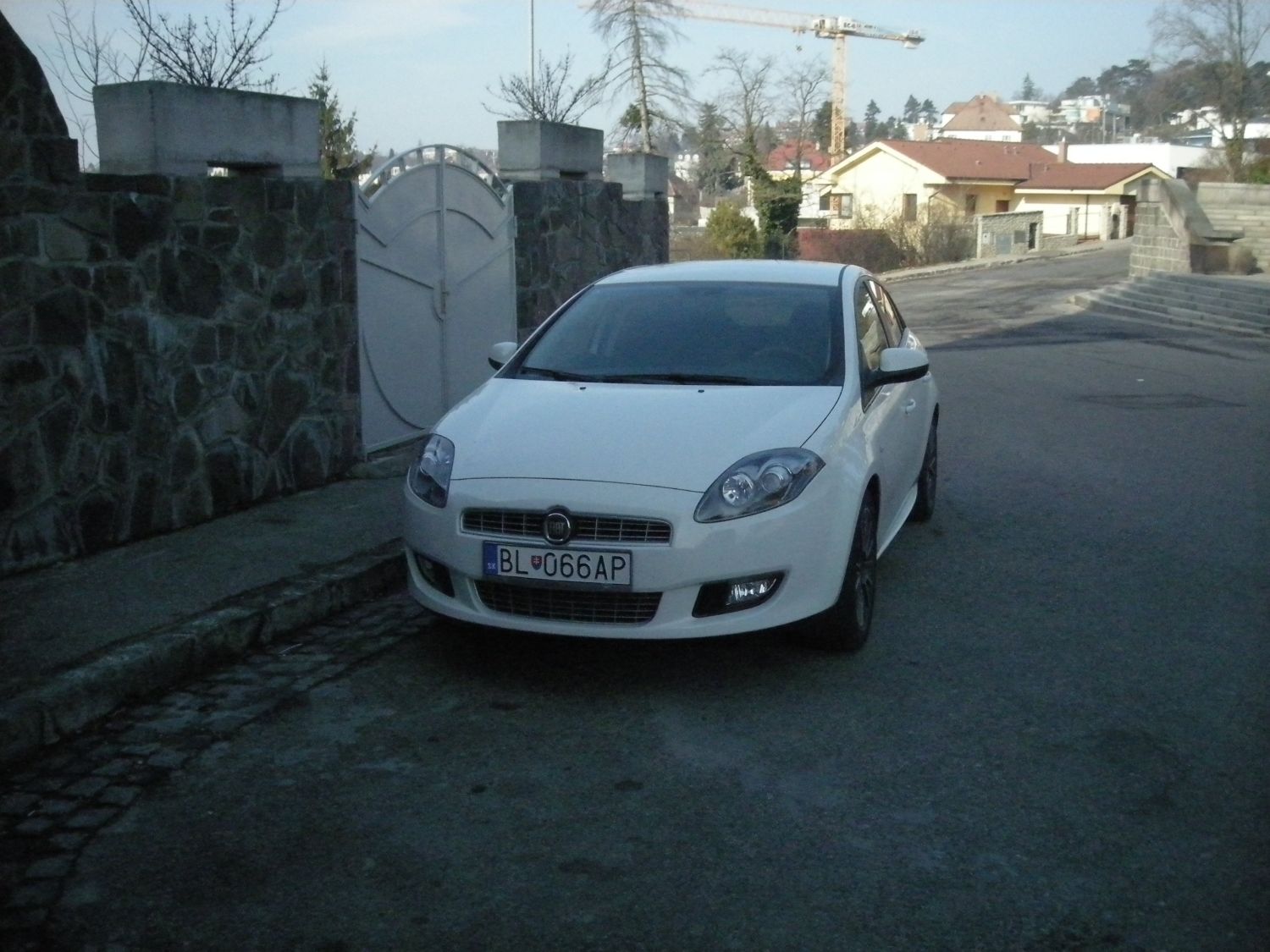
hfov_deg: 52.6
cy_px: 476
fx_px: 1284
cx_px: 635
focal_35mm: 35
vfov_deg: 40.7
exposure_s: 1/1272
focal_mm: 5.7
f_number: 5.7
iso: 800
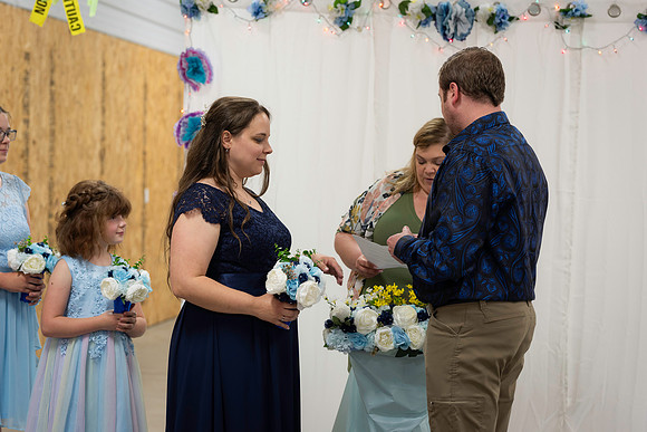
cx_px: 324
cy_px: 216
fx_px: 1528
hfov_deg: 23.9
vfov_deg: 16.1
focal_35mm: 85
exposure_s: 1/125
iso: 640
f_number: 3.5
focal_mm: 85
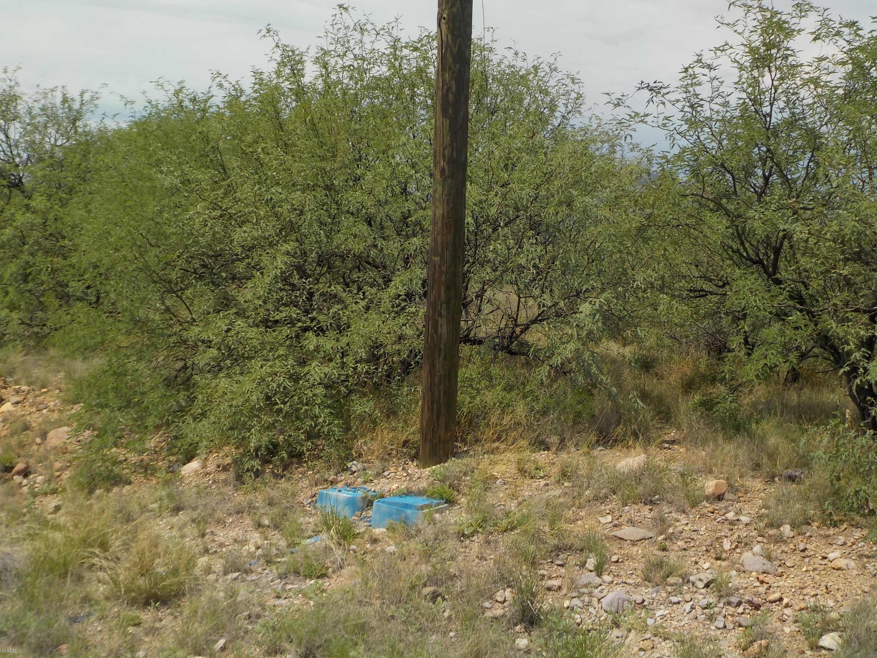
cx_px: 436
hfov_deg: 39.7
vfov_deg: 30.3
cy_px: 336
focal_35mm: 48
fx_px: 1216
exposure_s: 1/1000
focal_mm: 6.4
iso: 125
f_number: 4.2
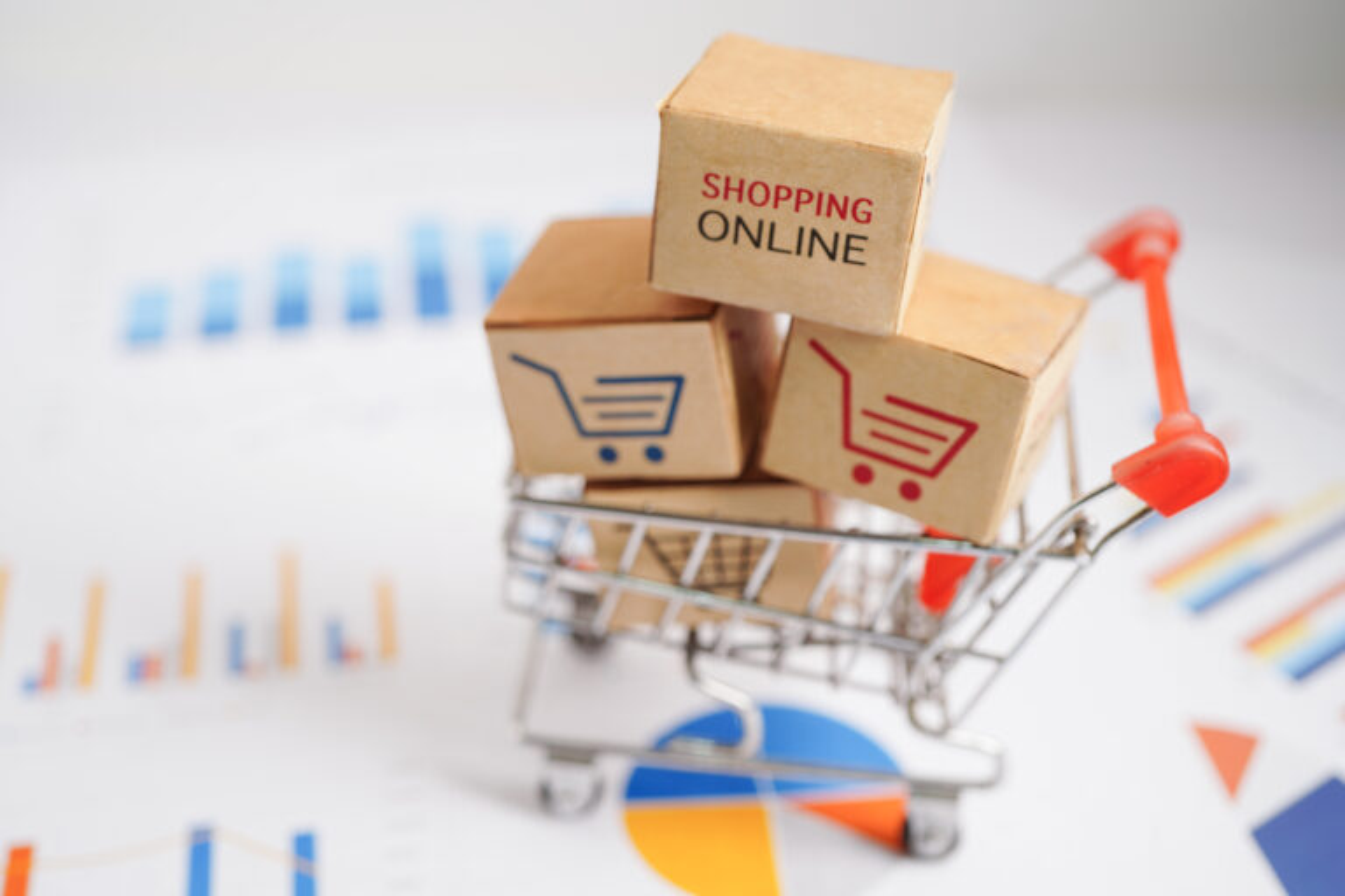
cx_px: 672
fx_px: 1868
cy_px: 448
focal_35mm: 50
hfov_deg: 39.6
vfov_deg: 27.0
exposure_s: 1/80
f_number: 3.5
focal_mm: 50
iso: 100
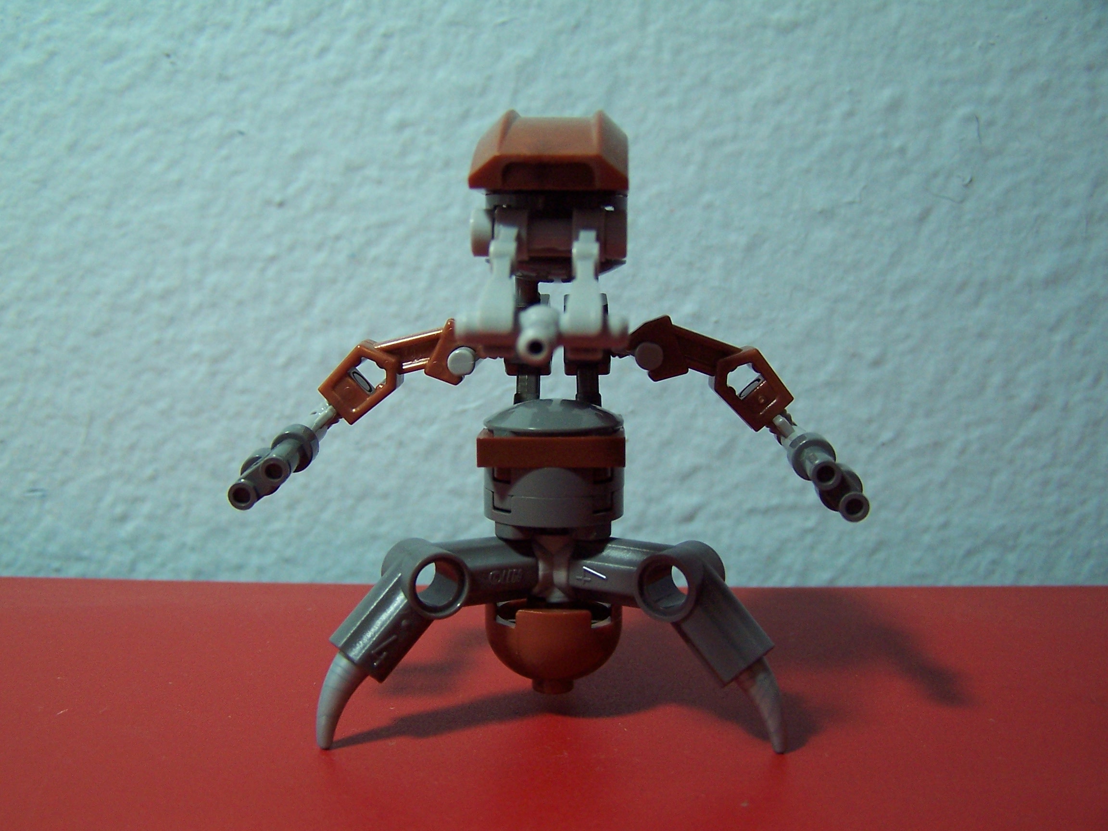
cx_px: 554
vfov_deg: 37.7
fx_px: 1216
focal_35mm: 38
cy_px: 416
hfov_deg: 49.0
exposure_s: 1/30
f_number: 2.8
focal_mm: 6.3
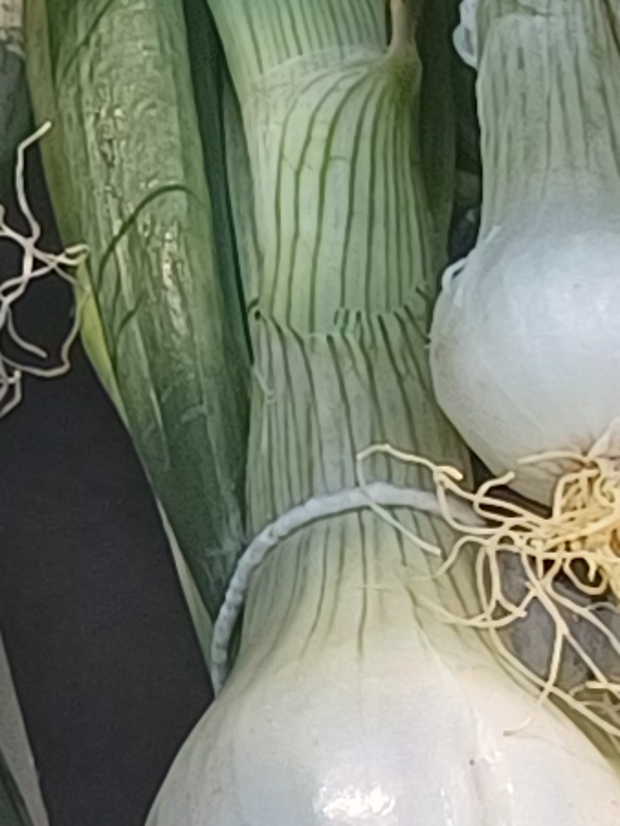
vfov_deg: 8.8
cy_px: -40
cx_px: -1906
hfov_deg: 5.7
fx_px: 5297
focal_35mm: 222
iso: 50
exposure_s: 1/187
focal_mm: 4.65
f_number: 1.8
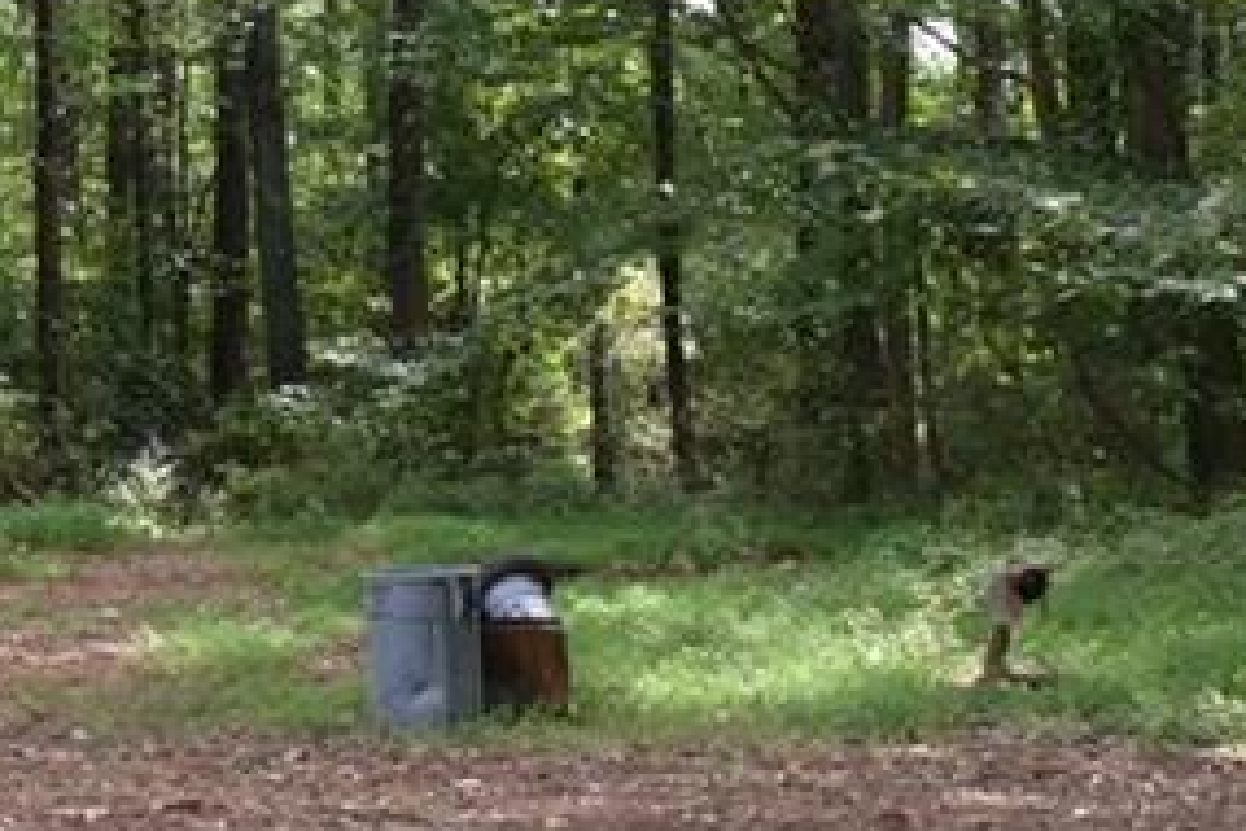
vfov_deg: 11.0
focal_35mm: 124
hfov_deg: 16.2
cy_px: 26
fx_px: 4284
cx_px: -26
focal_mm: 23
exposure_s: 1/200
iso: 1000
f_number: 9
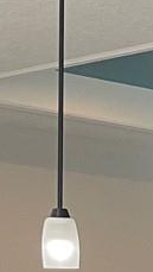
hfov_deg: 6.0
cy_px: 487
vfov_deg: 10.6
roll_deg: -0.9
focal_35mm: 190
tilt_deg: -6.5
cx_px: 446
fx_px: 1369
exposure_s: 1/60
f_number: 1.6
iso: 100
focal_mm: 5.1
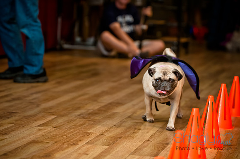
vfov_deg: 9.9
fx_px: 919
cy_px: 80
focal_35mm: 138
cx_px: 120
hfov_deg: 14.9
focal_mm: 92
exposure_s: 1/200
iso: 200
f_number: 2.8
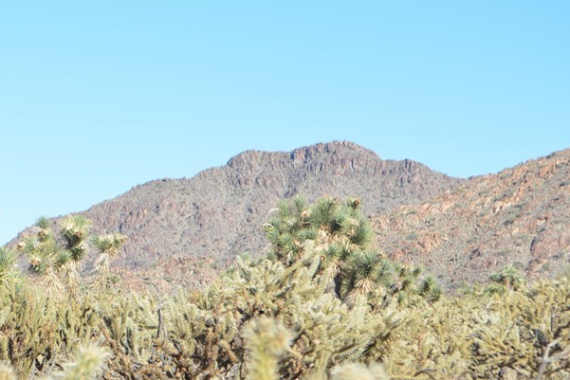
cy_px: 340
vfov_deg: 9.2
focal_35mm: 149
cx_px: 86
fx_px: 2358
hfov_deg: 13.7
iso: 100
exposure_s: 1/160
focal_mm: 55
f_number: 8
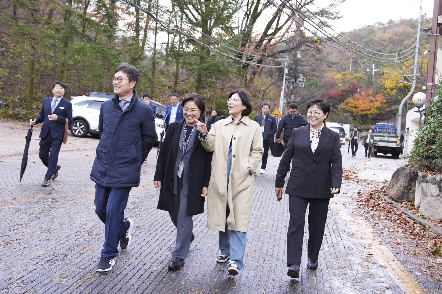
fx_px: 454
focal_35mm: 37
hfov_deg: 51.9
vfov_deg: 35.9
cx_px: 221
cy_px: 147
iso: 2500
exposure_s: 1/160
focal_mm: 37
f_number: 4
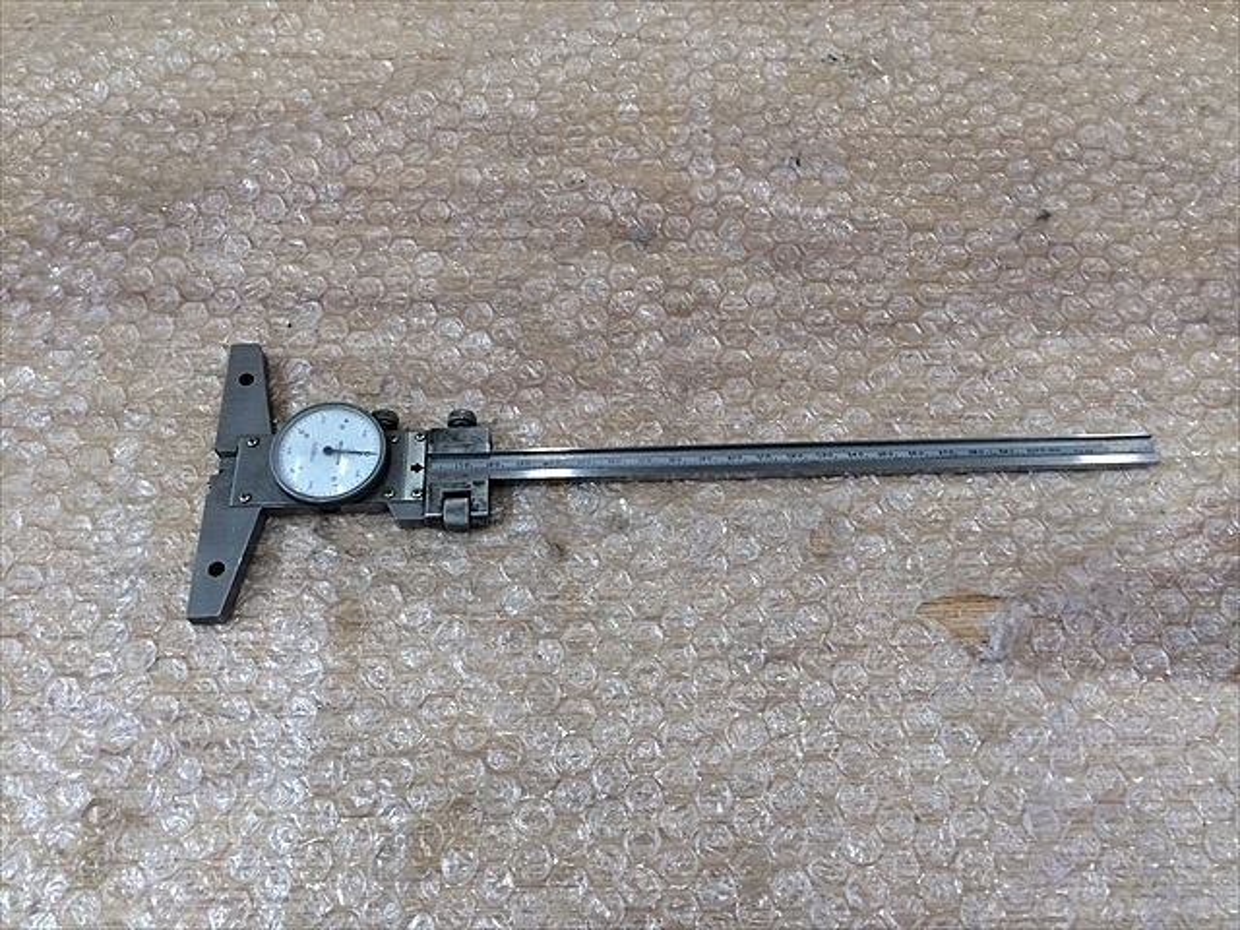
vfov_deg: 48.2
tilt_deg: -62.3
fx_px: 1039
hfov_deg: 61.7
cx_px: 620
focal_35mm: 29
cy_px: 465
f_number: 2.2
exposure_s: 1/30
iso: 32
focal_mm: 4.15
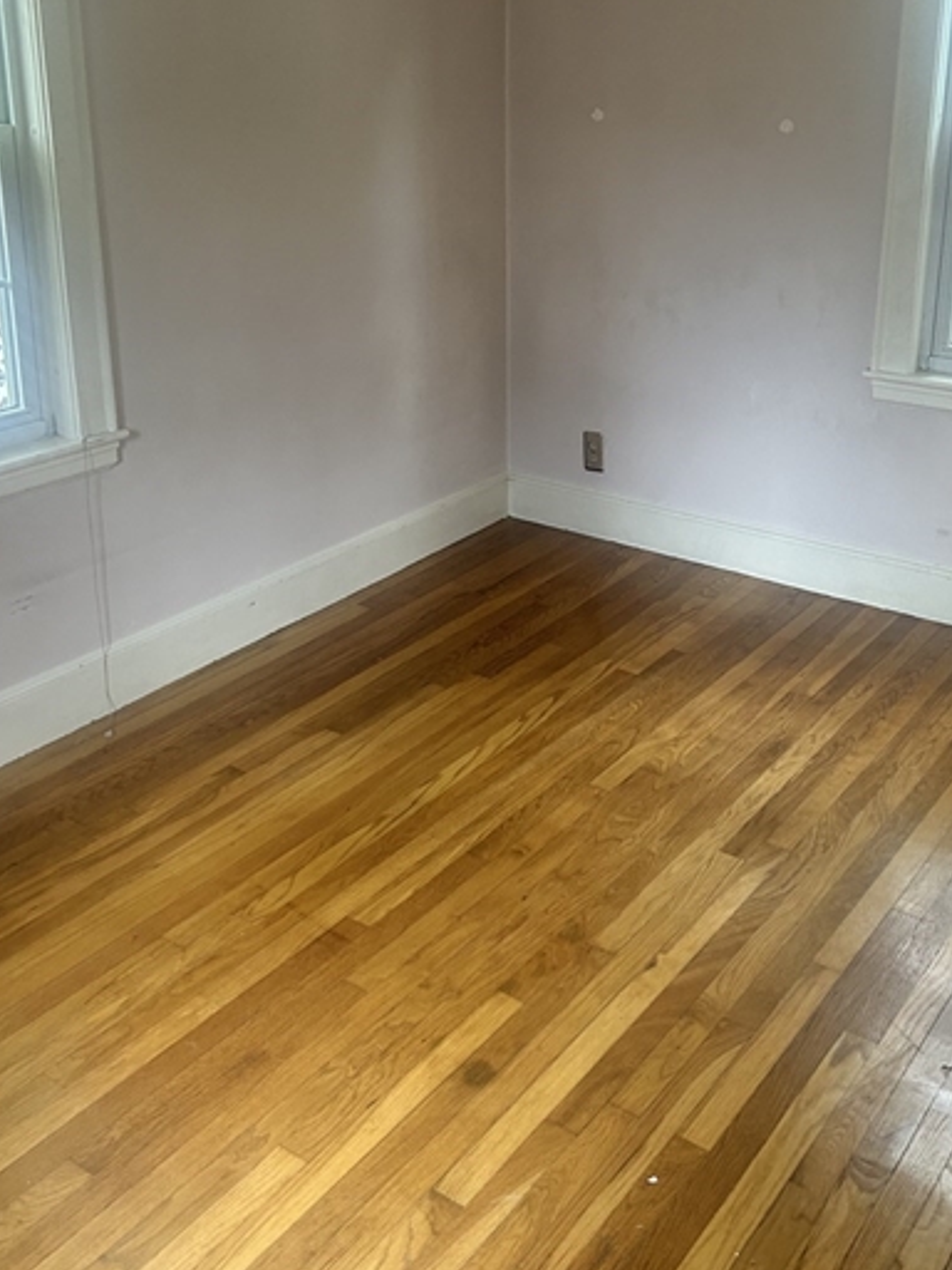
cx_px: 498
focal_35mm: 39
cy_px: 442
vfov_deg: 47.2
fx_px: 1430
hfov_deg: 36.8
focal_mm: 5.7
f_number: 1.5
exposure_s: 1/60
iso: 200
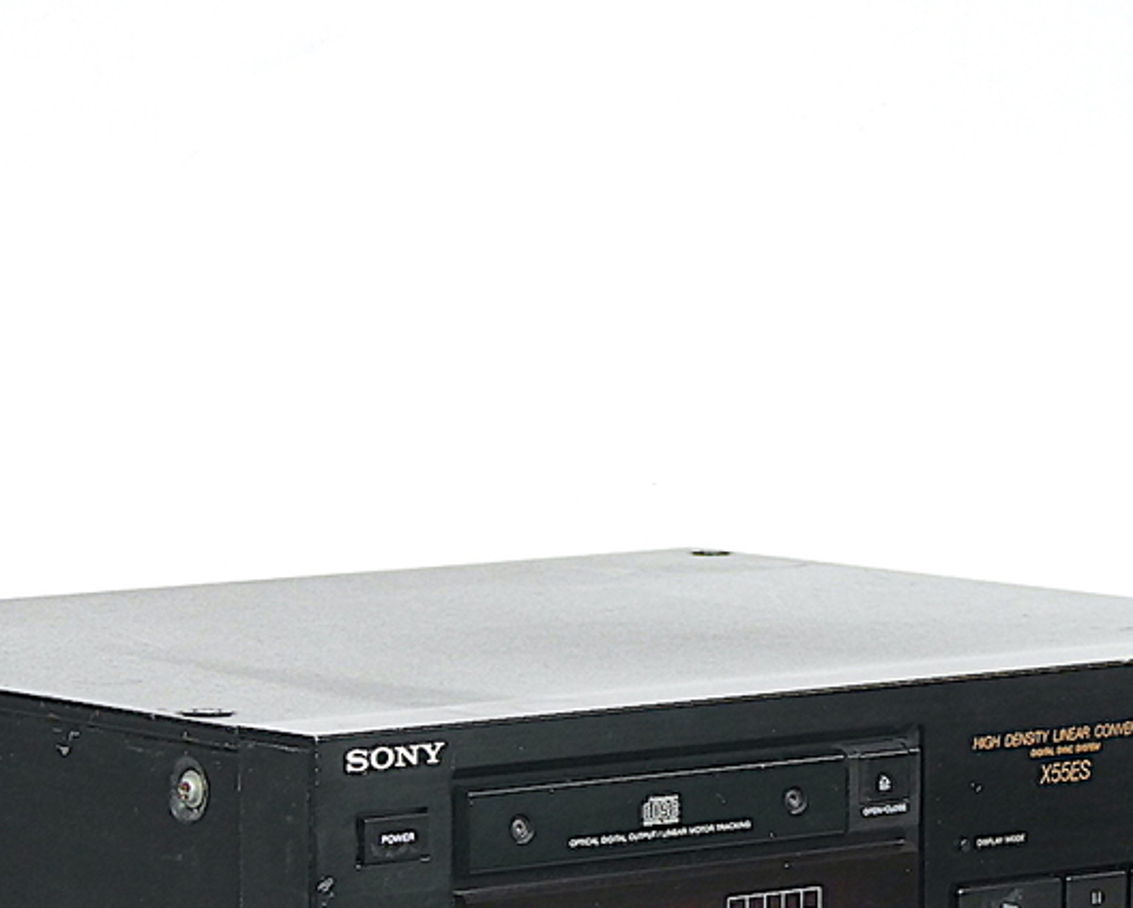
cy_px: 760
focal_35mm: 188
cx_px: 536
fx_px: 6308
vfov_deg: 8.2
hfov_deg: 10.3
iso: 200
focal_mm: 19
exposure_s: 1/4
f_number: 5.1
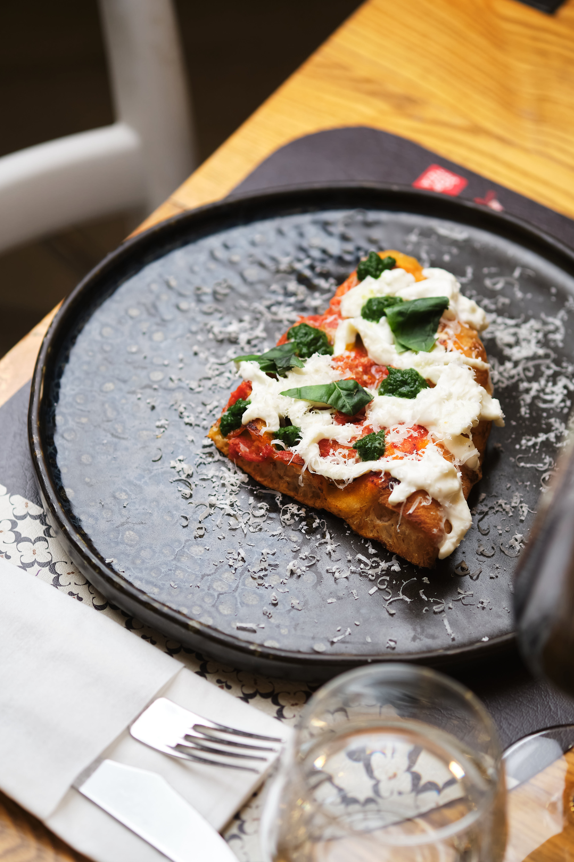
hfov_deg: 15.2
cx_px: 287
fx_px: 2152
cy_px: 431
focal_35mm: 90
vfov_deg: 22.6
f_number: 2.4
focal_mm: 60
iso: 500
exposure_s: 1/320
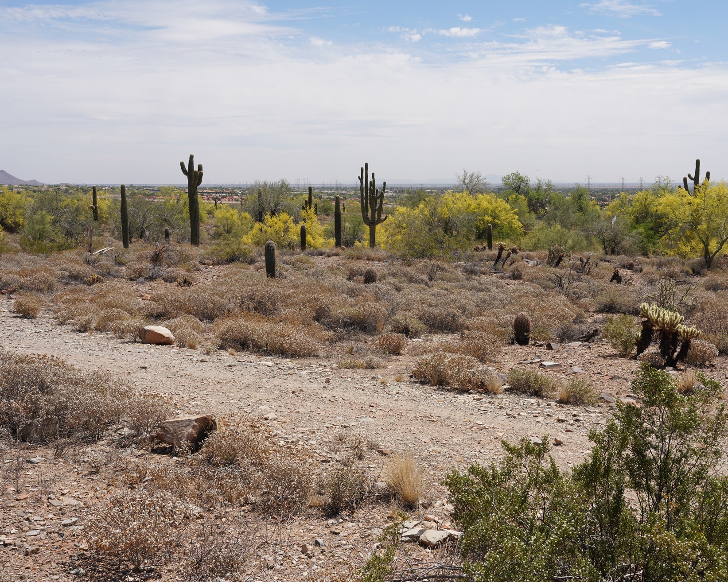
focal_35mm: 40
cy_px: 291
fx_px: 862
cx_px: 435
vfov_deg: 37.3
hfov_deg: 45.6
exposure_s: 1/100
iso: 100
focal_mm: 35
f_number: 16
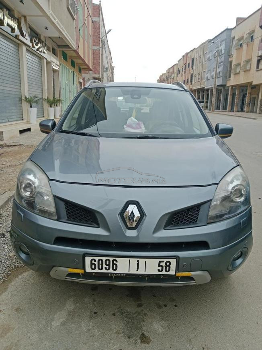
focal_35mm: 26
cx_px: 131
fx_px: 262
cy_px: 175
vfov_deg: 67.3
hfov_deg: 53.1
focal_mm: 4.05
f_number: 1.8
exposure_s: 1/152
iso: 100
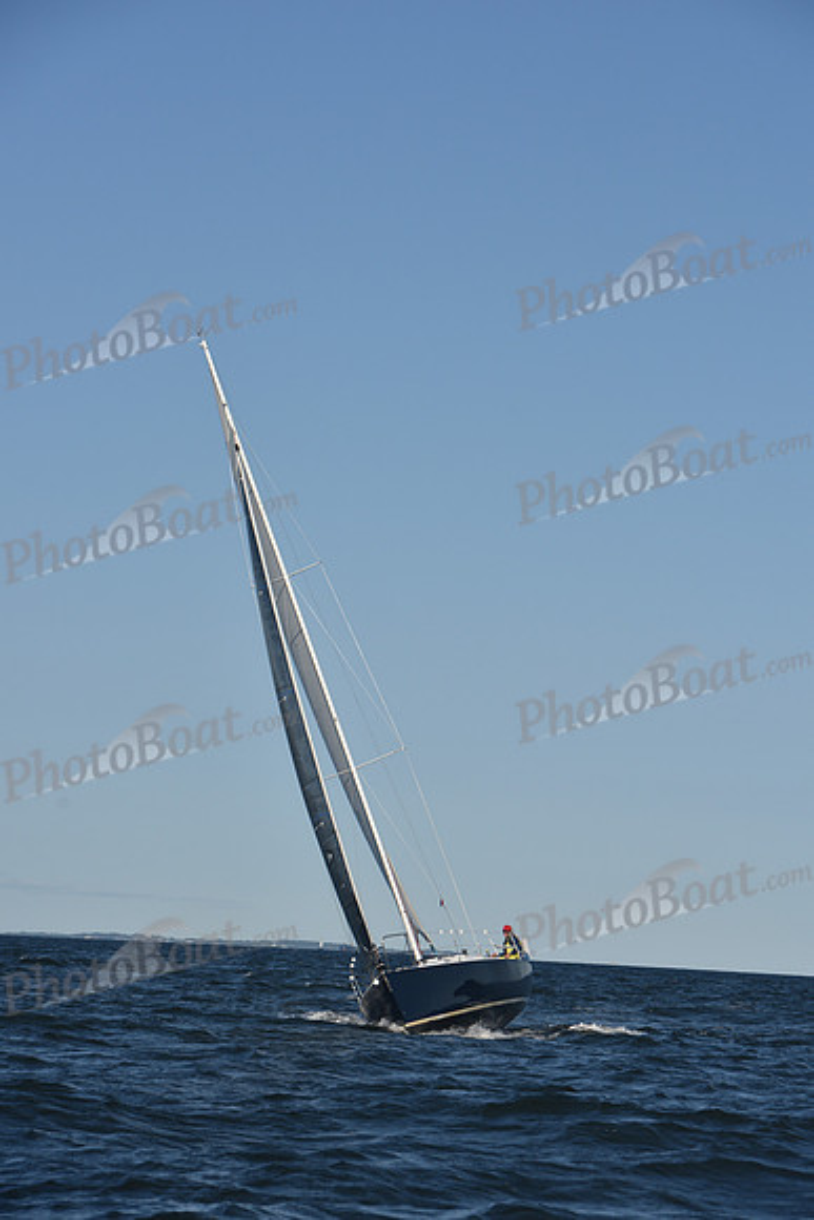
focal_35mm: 116
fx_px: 3932
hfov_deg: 11.8
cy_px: 610
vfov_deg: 17.6
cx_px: 407
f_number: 7.1
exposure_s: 1/800
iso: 250
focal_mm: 116
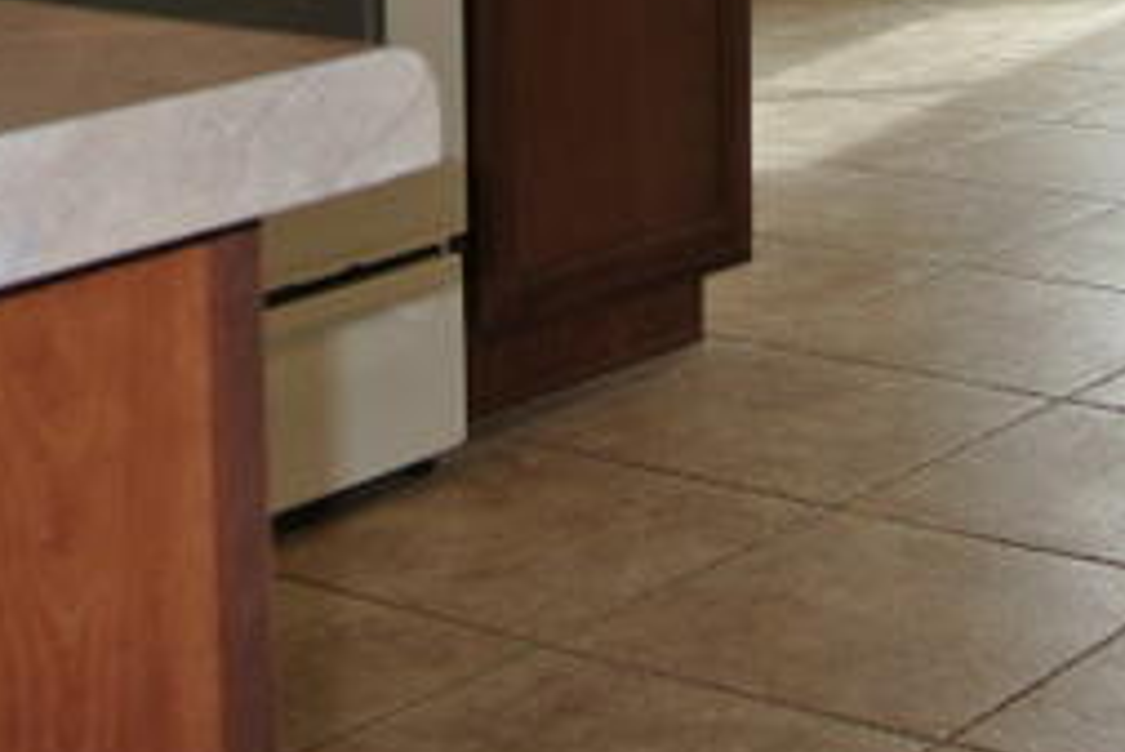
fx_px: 3064
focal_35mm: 98
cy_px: -409
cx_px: 1178
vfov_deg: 13.1
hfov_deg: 20.0
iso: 100
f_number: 4
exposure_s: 1/60
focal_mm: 11.8
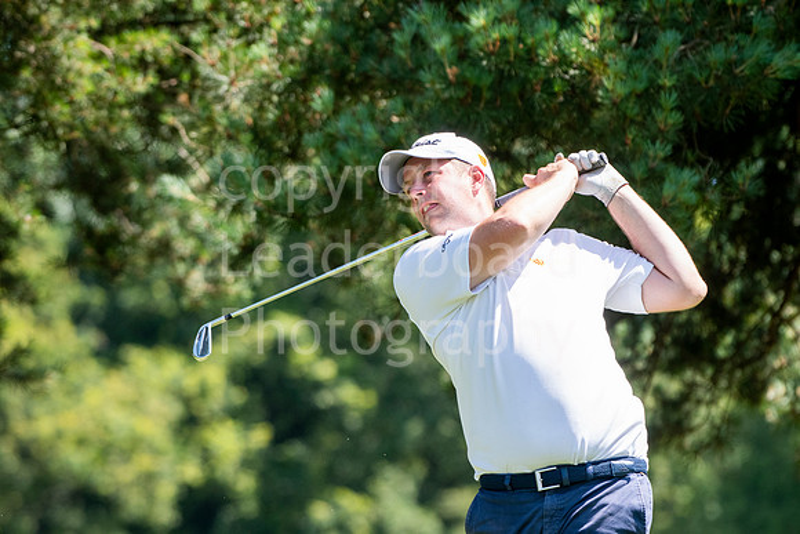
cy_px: 267
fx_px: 9002
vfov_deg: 3.4
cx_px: 400
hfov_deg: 5.1
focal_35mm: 405
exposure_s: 1/1250
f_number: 5.6
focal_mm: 270
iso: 800
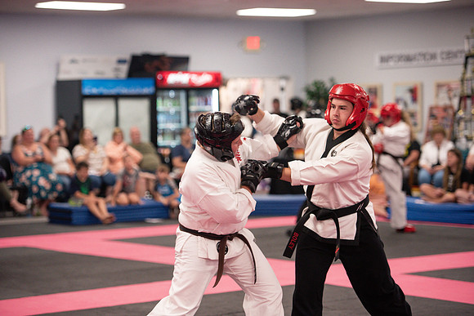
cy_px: 158
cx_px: 237
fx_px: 1475
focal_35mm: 112
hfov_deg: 18.3
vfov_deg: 12.2
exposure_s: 1/400
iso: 1600
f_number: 2.8
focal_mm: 112
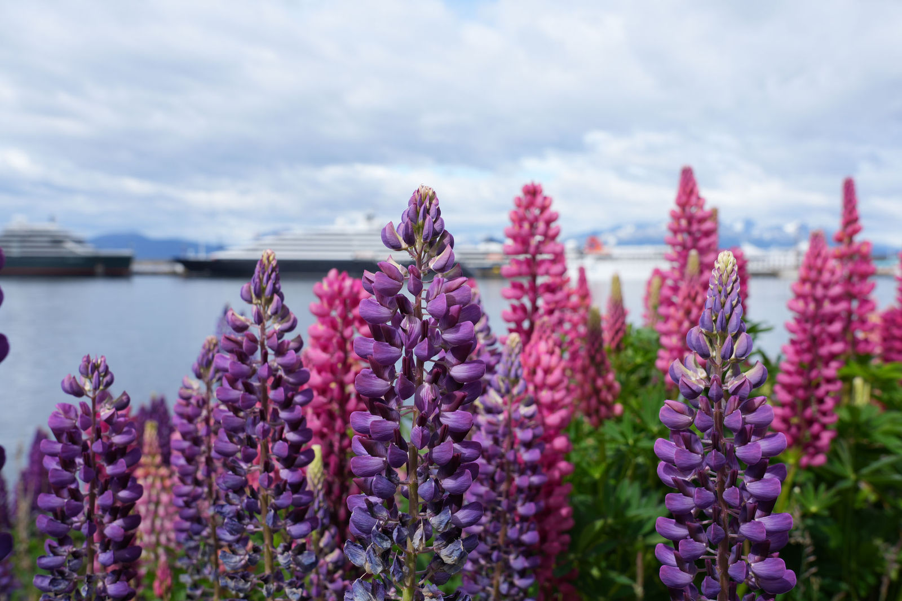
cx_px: 451
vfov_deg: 36.9
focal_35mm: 36
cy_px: 300
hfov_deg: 53.1
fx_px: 902
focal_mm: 36
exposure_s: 1/160
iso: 100
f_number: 10
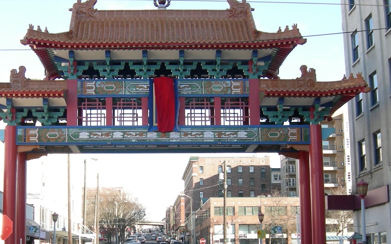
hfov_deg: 33.4
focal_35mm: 61
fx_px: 650
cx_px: 154
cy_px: 160
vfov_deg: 21.2
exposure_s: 1/132
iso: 64
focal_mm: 7.5
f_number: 3.8
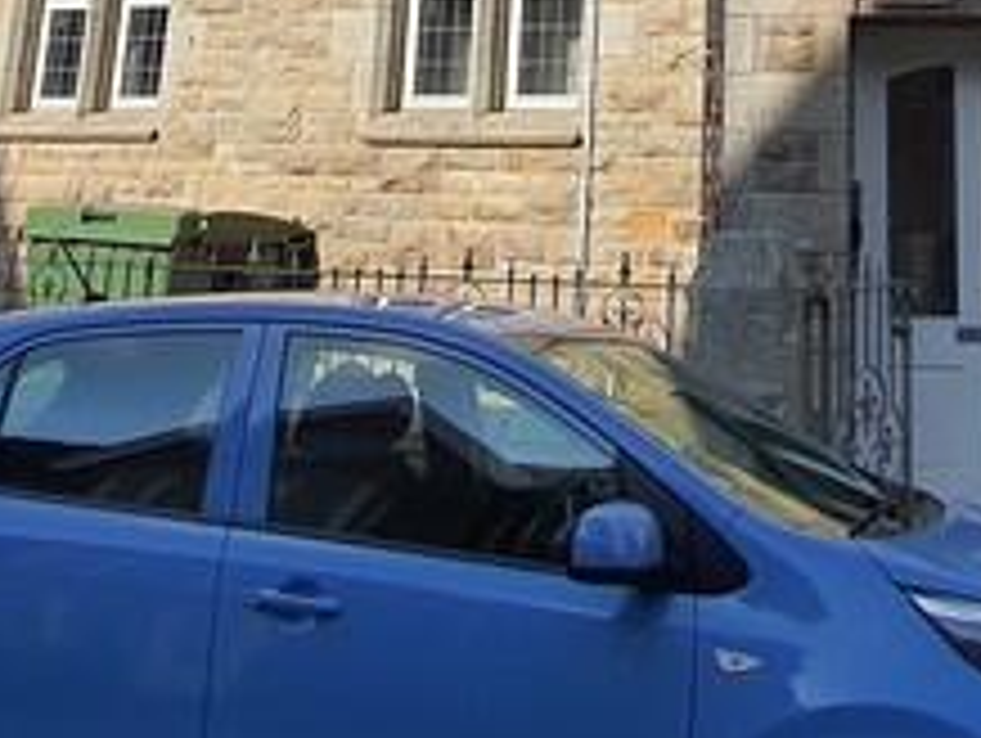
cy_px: -540
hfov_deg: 30.7
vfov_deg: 19.1
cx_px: 819
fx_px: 1731
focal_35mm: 61
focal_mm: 1.8
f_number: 2.2
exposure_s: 1/1204
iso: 50
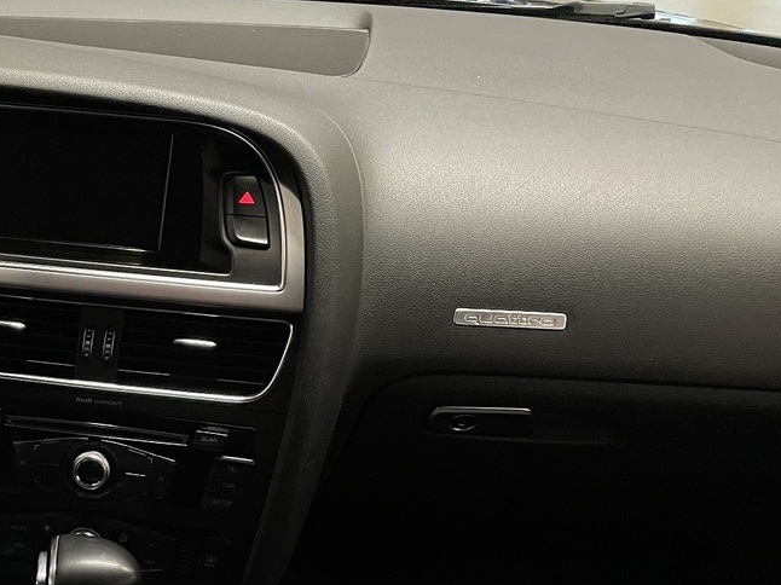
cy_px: 603
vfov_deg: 24.0
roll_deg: -0.2
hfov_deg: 31.0
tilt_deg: -35.9
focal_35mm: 58
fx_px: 1308
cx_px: 11
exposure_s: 1/50
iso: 200
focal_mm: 4.2
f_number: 1.6
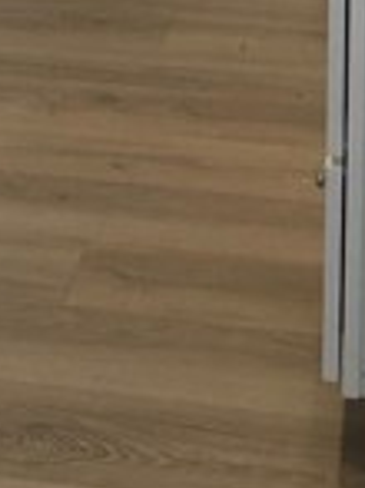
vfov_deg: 14.6
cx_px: 53
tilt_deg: -8.5
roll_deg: +1.5
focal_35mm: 122
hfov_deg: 12.1
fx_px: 1718
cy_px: -335
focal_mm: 4
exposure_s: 1/40
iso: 25
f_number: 1.8
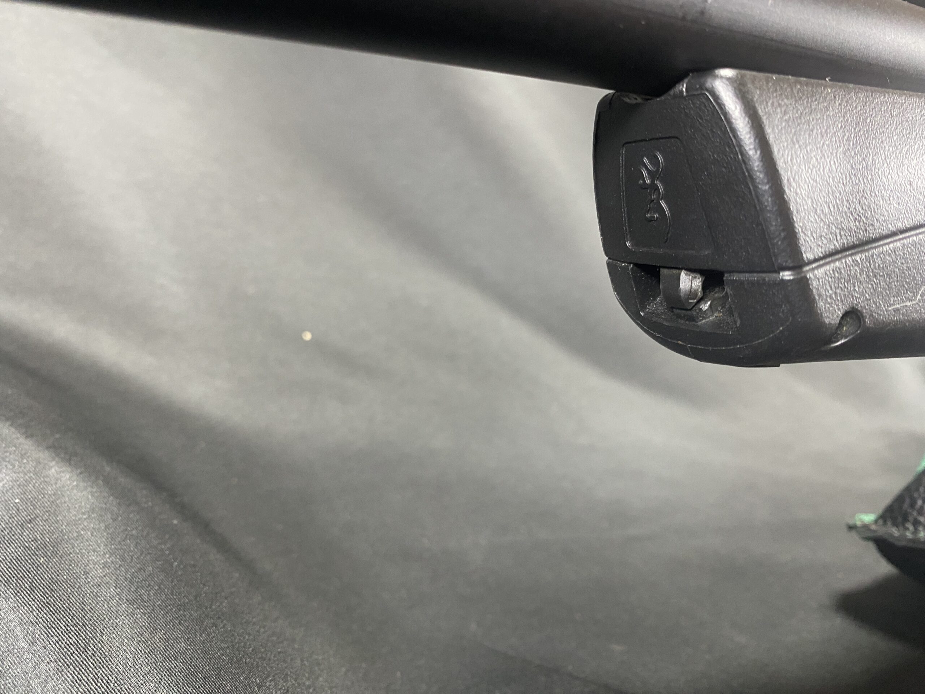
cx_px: 462
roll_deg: -2.0
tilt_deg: -7.3
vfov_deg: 54.9
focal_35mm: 25
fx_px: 668
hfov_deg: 69.4
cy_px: 347
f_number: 1.8
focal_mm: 4.25
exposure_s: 1/60
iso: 400
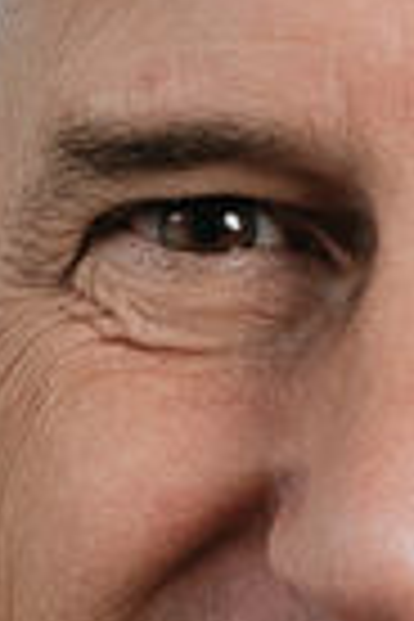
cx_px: 454
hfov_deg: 4.5
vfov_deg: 6.6
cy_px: 981
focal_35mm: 306
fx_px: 5278
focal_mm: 44
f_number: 4.5
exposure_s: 1/200
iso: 640
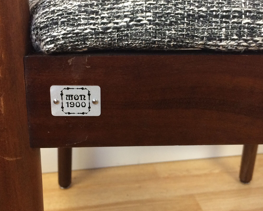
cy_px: 84
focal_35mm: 46
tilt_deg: -23.7
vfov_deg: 32.6
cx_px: 135
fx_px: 358
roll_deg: -1.7
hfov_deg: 40.3
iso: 80
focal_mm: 4.15
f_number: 2.2
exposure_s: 1/33
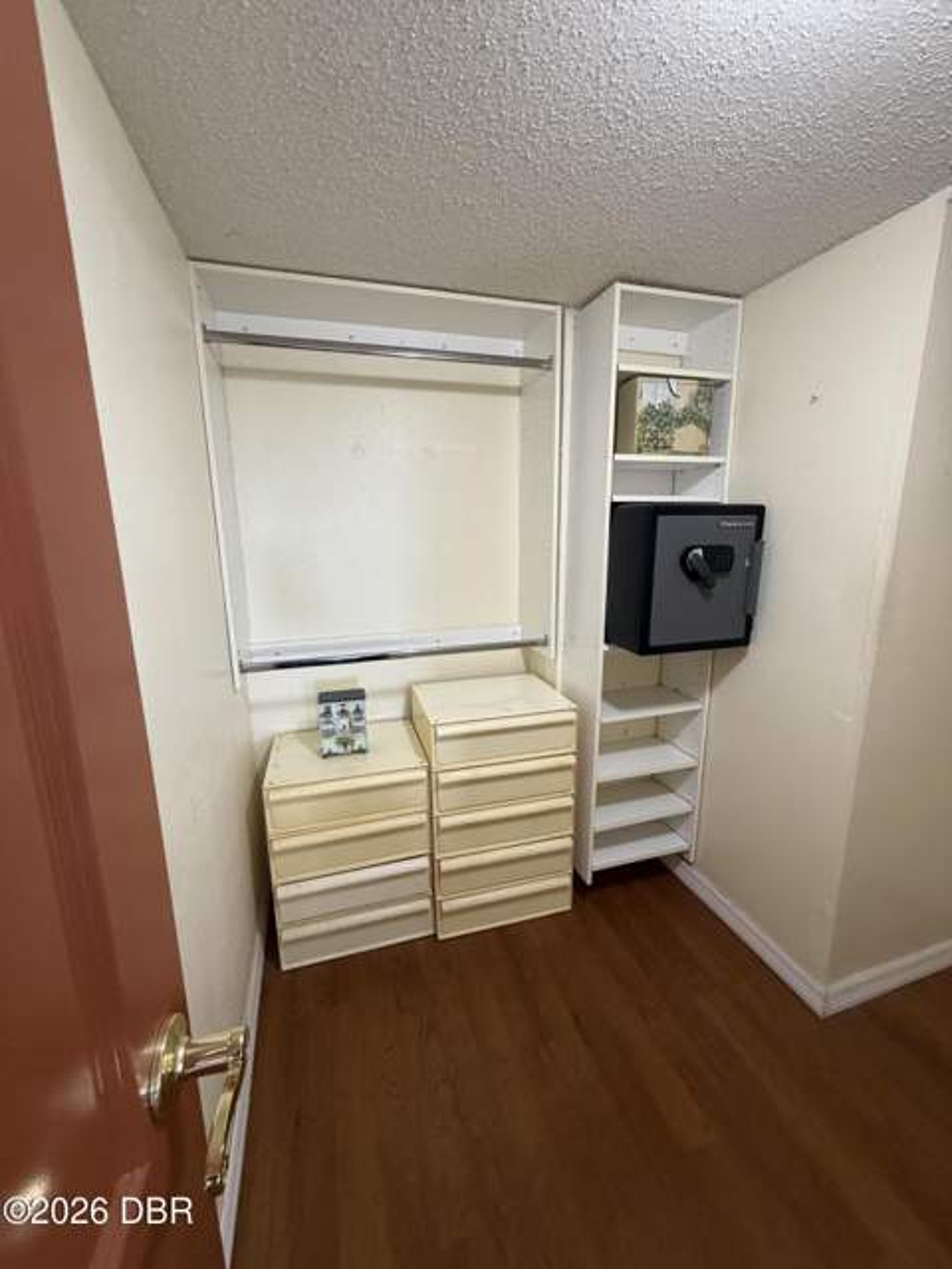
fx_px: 513
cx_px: 476
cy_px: 634
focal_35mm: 14
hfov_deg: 85.7
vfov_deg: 102.1
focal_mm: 2.22
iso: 320
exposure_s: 1/60
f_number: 2.2
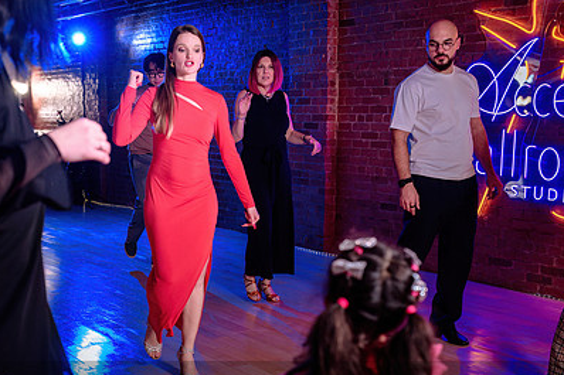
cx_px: 222
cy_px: 240
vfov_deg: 25.0
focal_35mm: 54
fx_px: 846
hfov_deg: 36.7
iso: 500
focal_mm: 33
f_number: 2.8
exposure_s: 1/160
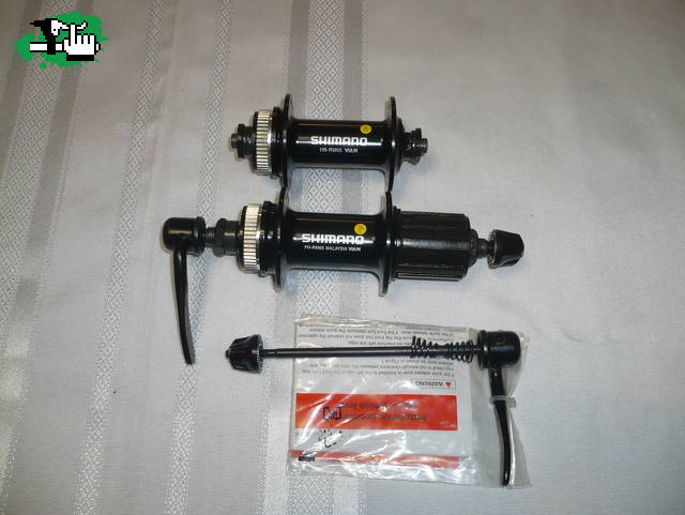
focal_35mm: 35
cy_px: 258
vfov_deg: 40.7
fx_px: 693
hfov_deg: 52.6
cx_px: 342
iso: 100
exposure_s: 1/30
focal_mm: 5.8
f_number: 2.8
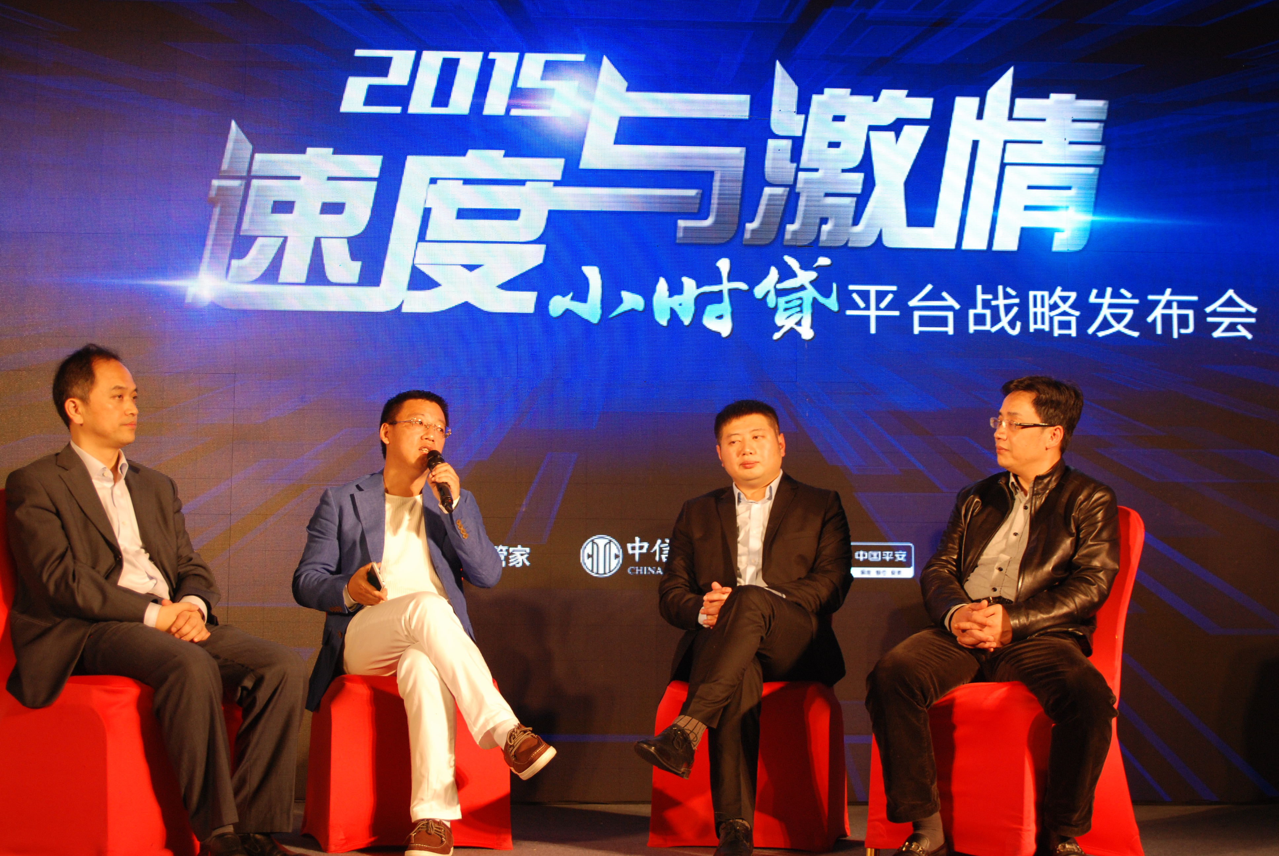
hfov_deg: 38.8
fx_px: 1814
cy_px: 428
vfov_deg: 26.6
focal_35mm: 51
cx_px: 640
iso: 400
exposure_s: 1/60
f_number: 3.8
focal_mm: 34
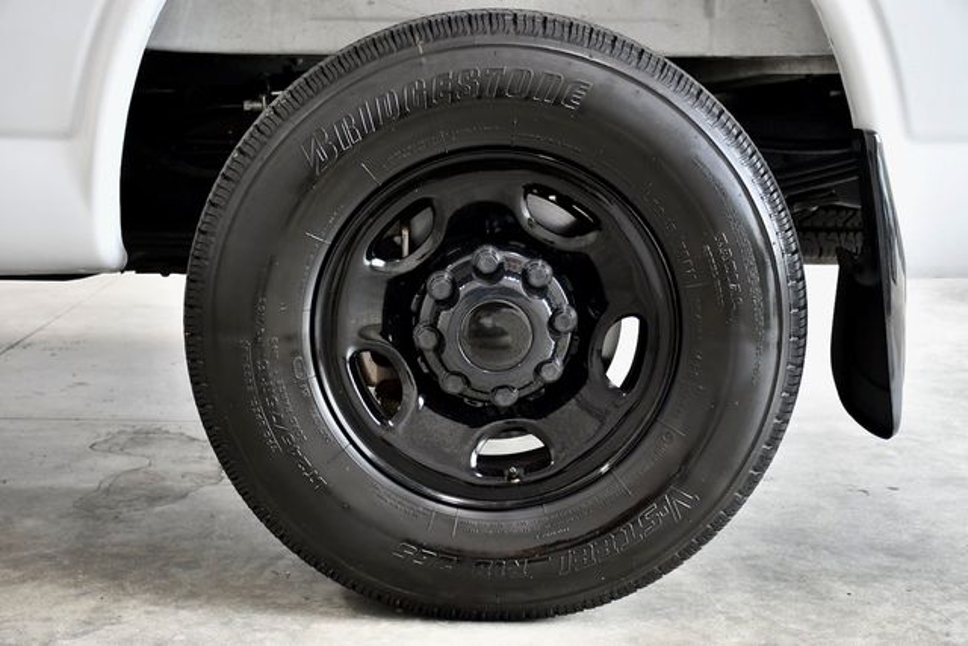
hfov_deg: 38.2
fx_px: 1398
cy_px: 323
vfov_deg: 26.0
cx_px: 484
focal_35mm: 52
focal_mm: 35
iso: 500
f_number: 4.2
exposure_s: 1/100
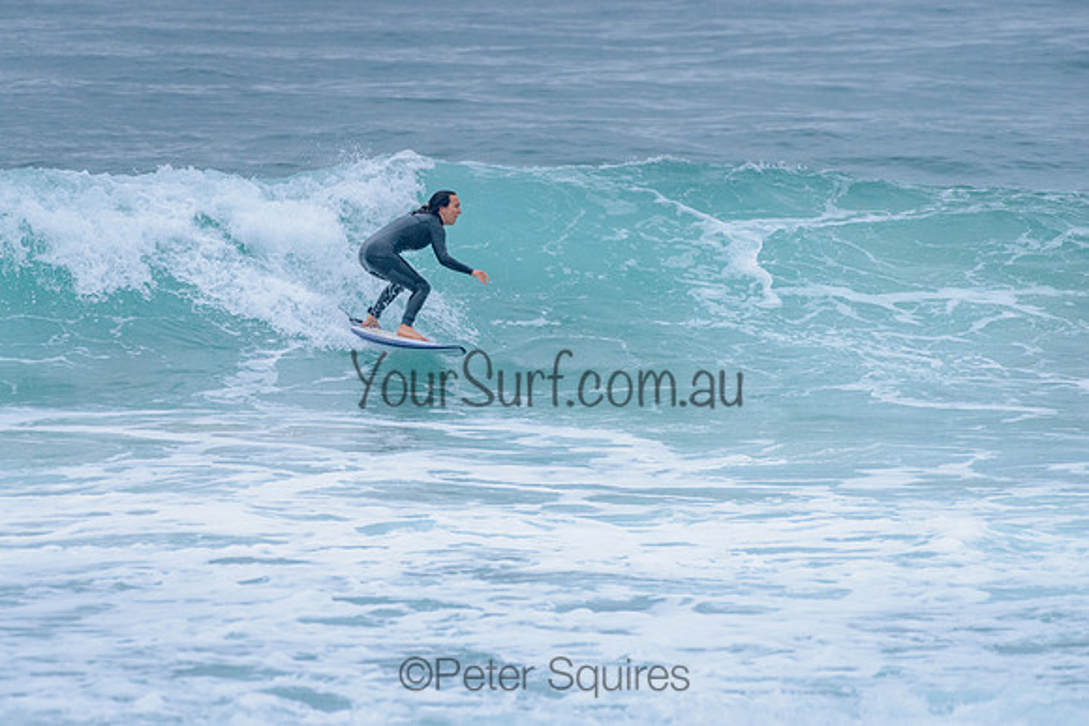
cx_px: 427
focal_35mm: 613
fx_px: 18542
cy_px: 315
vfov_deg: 2.2
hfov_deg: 3.4
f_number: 5.6
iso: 1400
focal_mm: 500
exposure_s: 1/2000
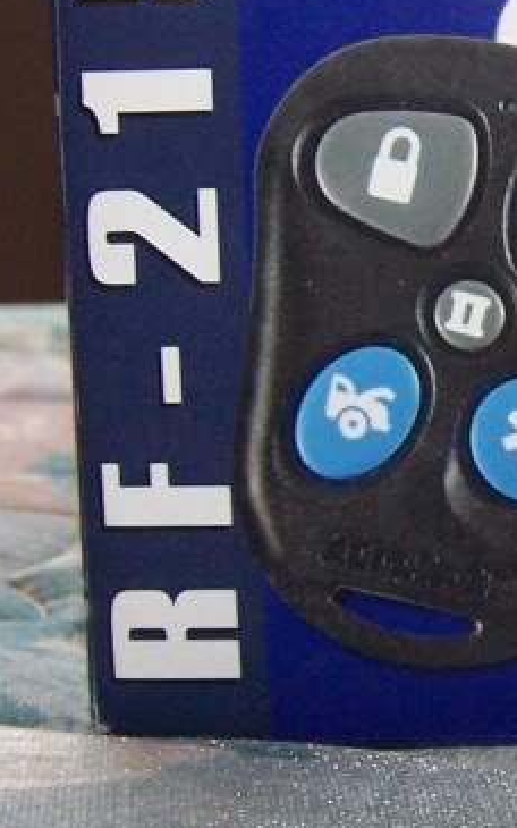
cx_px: 778
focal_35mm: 113
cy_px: 370
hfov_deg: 11.1
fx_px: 2548
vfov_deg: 18.4
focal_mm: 6.3
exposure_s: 1/60
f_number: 2.8
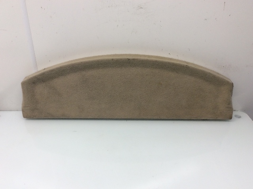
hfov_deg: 56.9
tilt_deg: -28.0
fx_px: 234
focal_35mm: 32
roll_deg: +0.2
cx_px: 126
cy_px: 94
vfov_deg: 44.1
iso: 40
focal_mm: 3.3
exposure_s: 1/60
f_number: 2.4
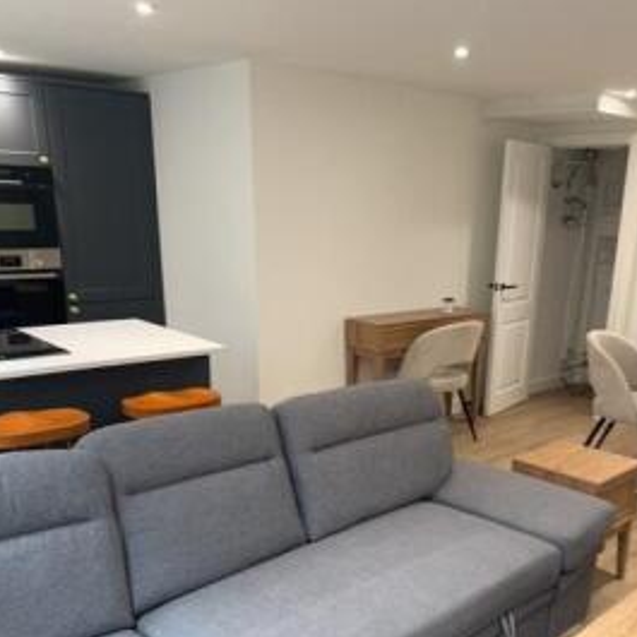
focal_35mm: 35
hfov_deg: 46.9
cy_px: 441
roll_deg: -0.5
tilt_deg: -15.7
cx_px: 385
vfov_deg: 46.2
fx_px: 729
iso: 250
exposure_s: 1/100
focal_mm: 6.76
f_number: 1.78
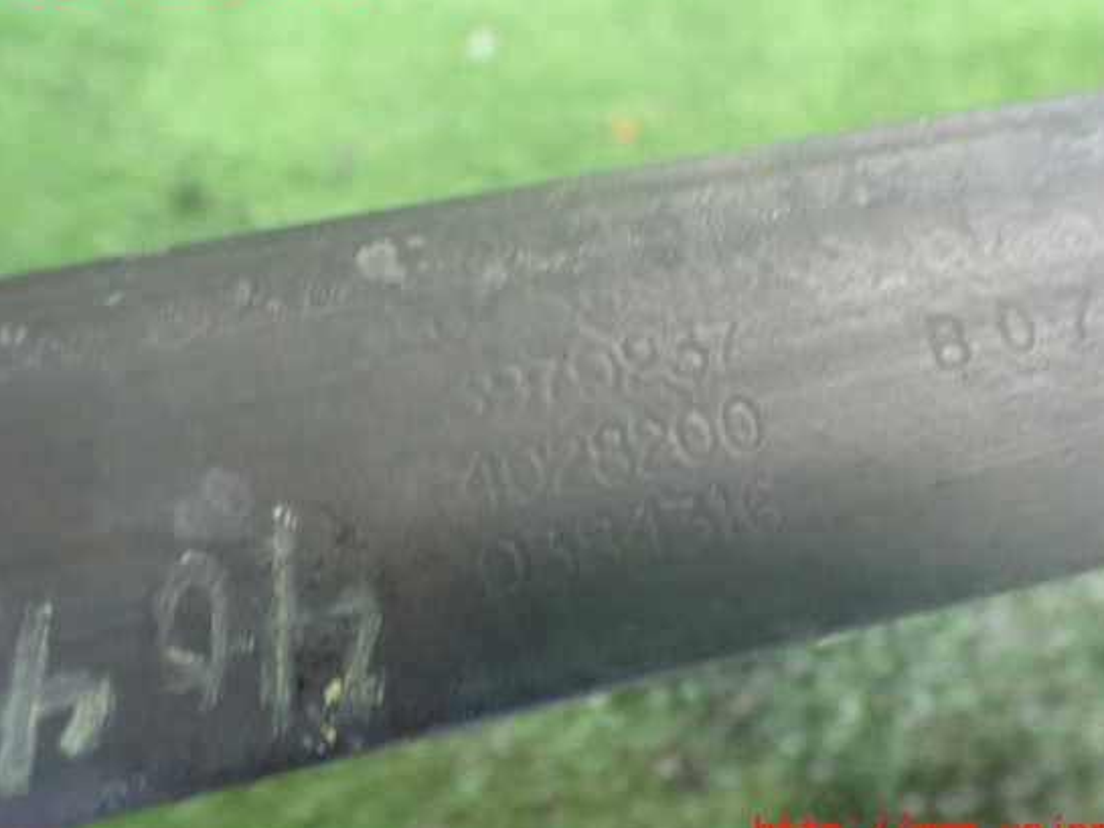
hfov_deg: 55.3
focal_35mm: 33
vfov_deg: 43.0
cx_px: 604
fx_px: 1053
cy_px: 405
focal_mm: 5.4
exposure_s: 1/30
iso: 1000
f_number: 2.3
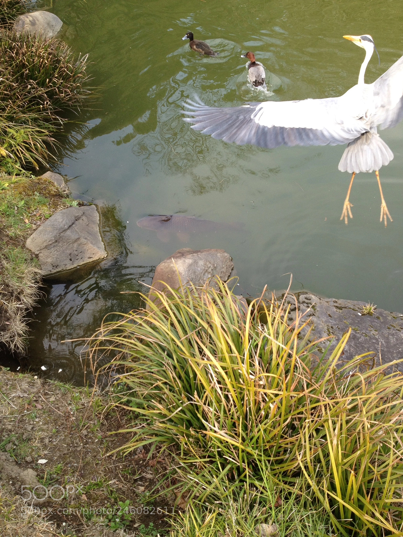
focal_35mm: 35
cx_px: 202
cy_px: 268
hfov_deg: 40.7
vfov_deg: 52.6
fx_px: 543
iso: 64
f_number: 2.4
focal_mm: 4.28
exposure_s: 1/287
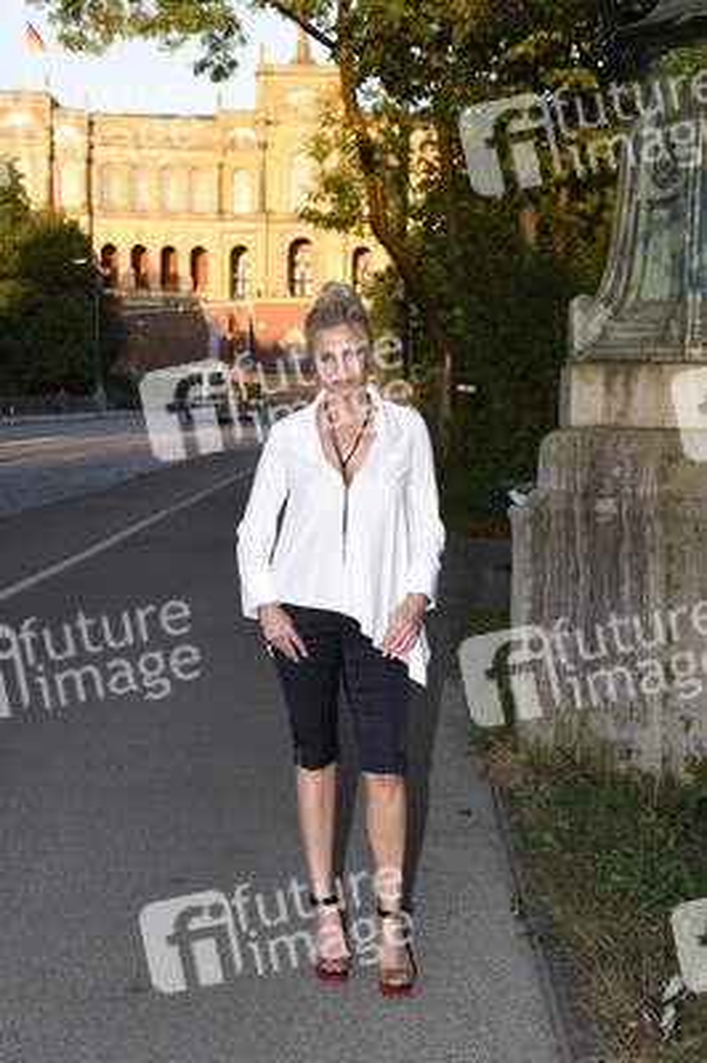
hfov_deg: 23.3
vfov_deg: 34.5
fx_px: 1711
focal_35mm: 58
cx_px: 354
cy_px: 532
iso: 500
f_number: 8
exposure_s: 1/160
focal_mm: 58
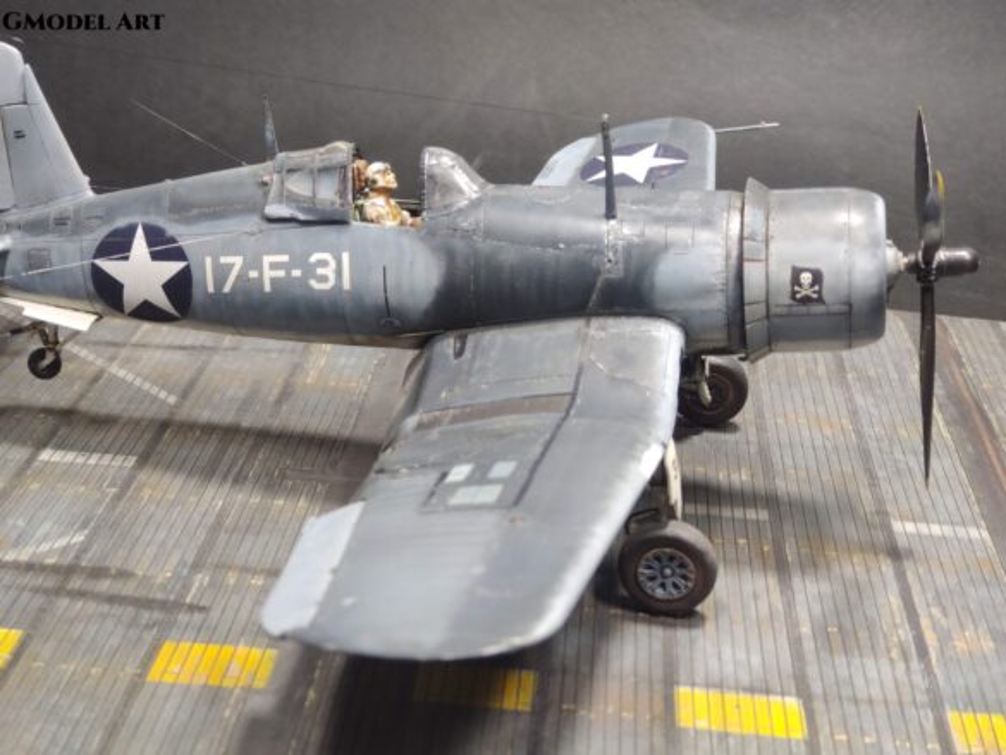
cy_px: 378
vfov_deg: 28.0
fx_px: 1512
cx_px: 503
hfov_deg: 36.8
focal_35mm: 52
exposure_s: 1/50
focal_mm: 5.55
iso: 290
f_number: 2.4
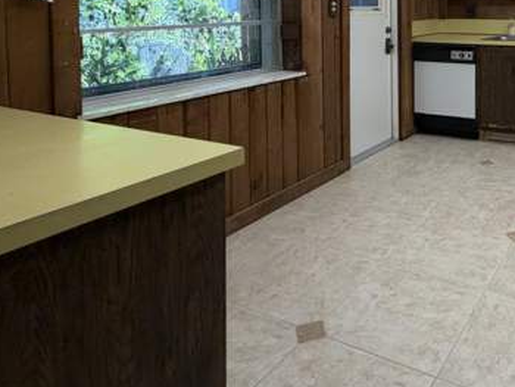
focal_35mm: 32
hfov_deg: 51.8
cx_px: 437
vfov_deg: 40.0
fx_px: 476
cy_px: 19
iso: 160
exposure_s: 1/120
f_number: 2.2
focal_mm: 2.22
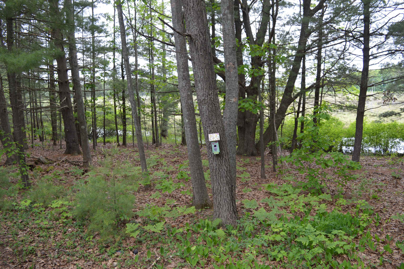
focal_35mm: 27
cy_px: 134
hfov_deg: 67.4
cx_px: 202
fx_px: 303
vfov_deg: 47.8
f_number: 5.6
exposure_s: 1/125
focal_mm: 18
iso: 250
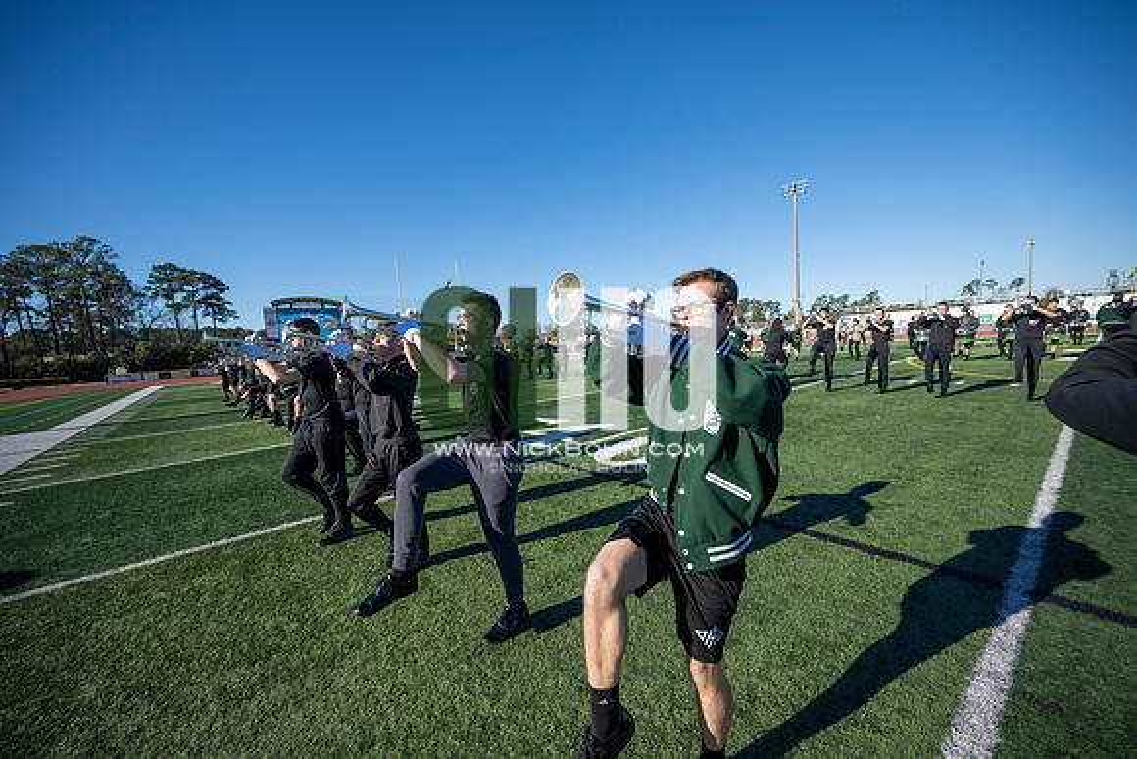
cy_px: 380
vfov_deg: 81.2
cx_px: 568
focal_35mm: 14
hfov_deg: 104.2
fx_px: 442
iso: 160
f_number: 4
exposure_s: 1/2000
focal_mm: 14
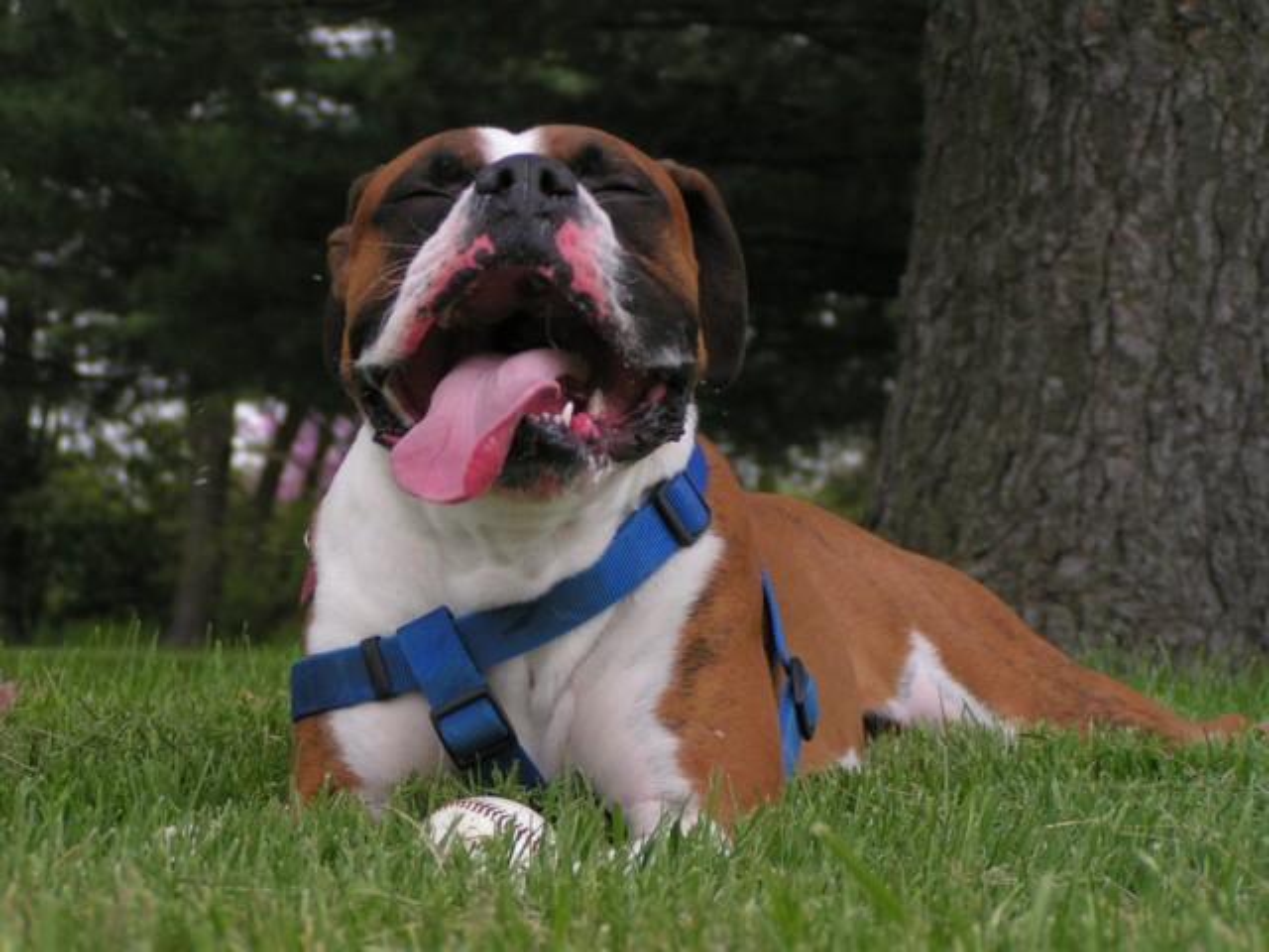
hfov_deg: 15.8
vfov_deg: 11.9
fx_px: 4582
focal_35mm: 125
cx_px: 634
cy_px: 476
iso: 50
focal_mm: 19.1
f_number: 3.5
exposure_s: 1/500
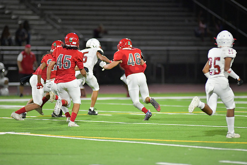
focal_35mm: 300
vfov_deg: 4.6
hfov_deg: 6.9
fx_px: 2059
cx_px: 124
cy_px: 82
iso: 7200
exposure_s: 1/1250
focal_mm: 300
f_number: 3.2
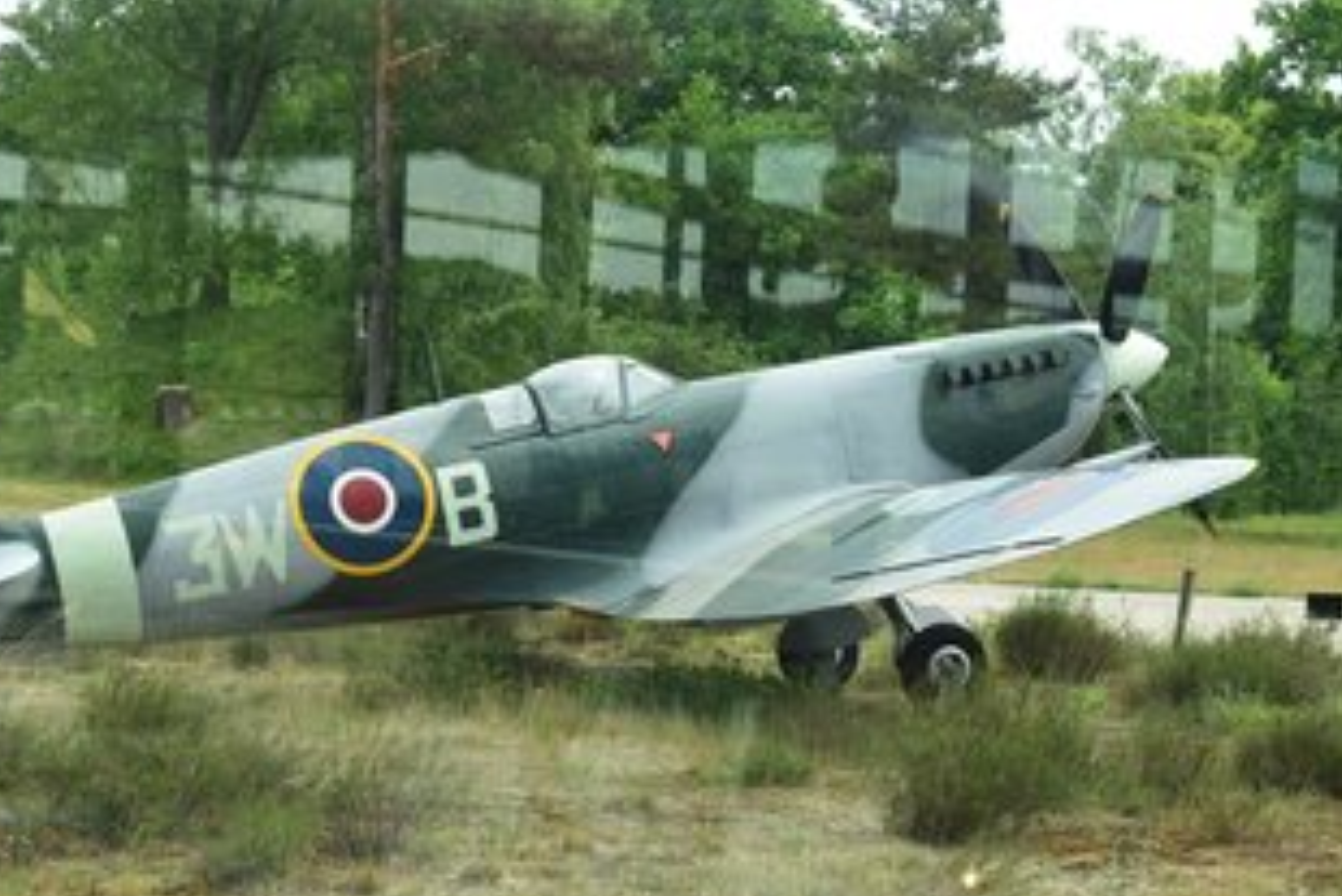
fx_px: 3468
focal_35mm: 93
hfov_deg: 21.9
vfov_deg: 14.7
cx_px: 519
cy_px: 574
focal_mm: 48
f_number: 10
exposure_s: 1/200
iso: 400
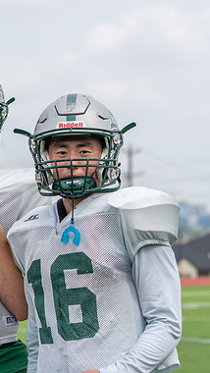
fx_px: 1582
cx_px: 7
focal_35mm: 160
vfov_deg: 13.4
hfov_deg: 7.6
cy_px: 184
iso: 400
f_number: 5.6
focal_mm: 100
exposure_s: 1/1250
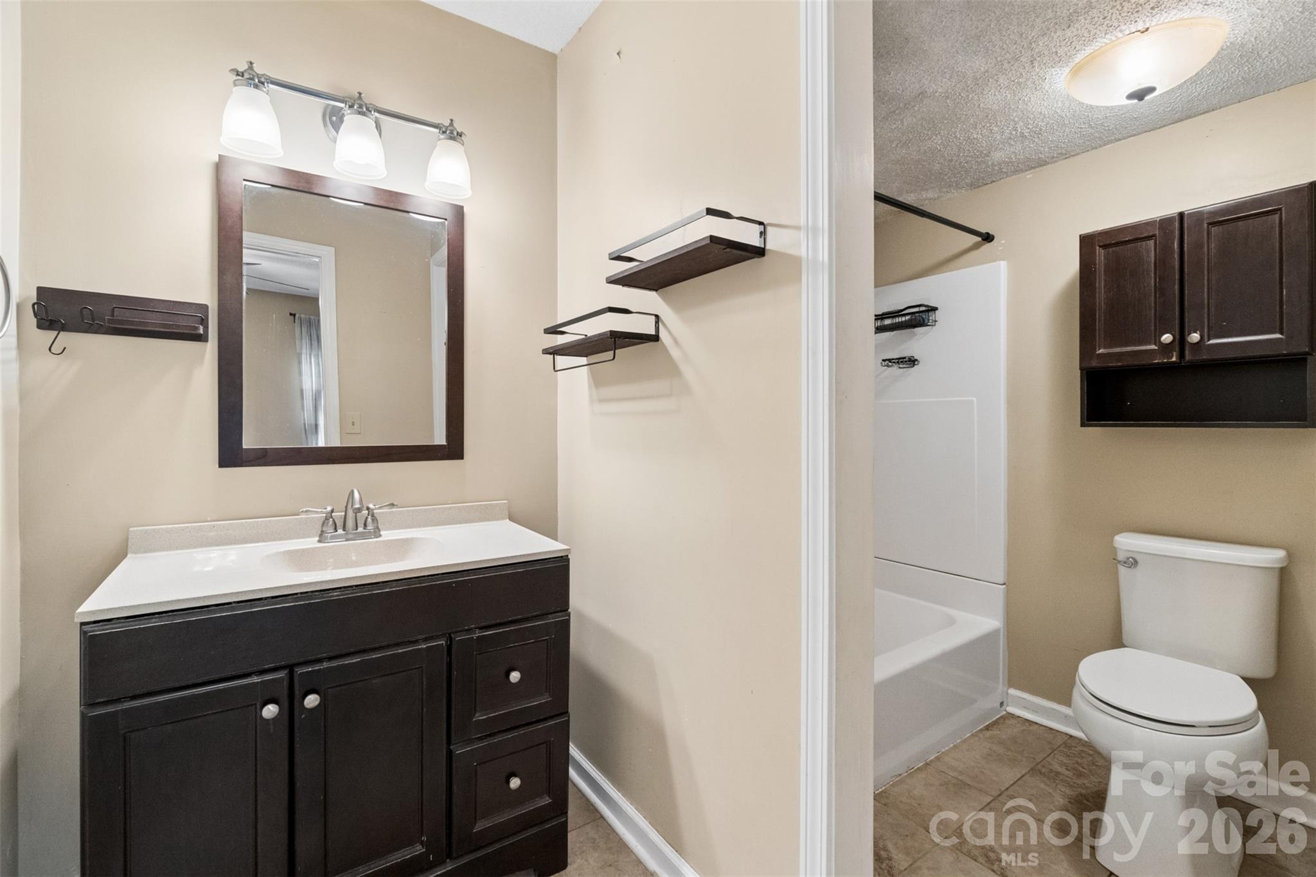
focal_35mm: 15
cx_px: 658
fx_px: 548
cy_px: 438
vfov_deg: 77.3
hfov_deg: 100.4
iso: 640
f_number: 7.1
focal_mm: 10
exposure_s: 1/30
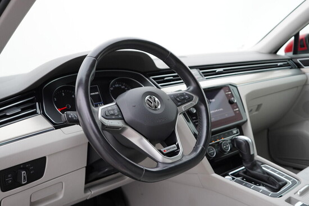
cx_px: 154
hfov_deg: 53.1
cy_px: 103
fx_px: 309
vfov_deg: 36.9
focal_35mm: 36
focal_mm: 24
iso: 125
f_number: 3.2
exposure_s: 1/50
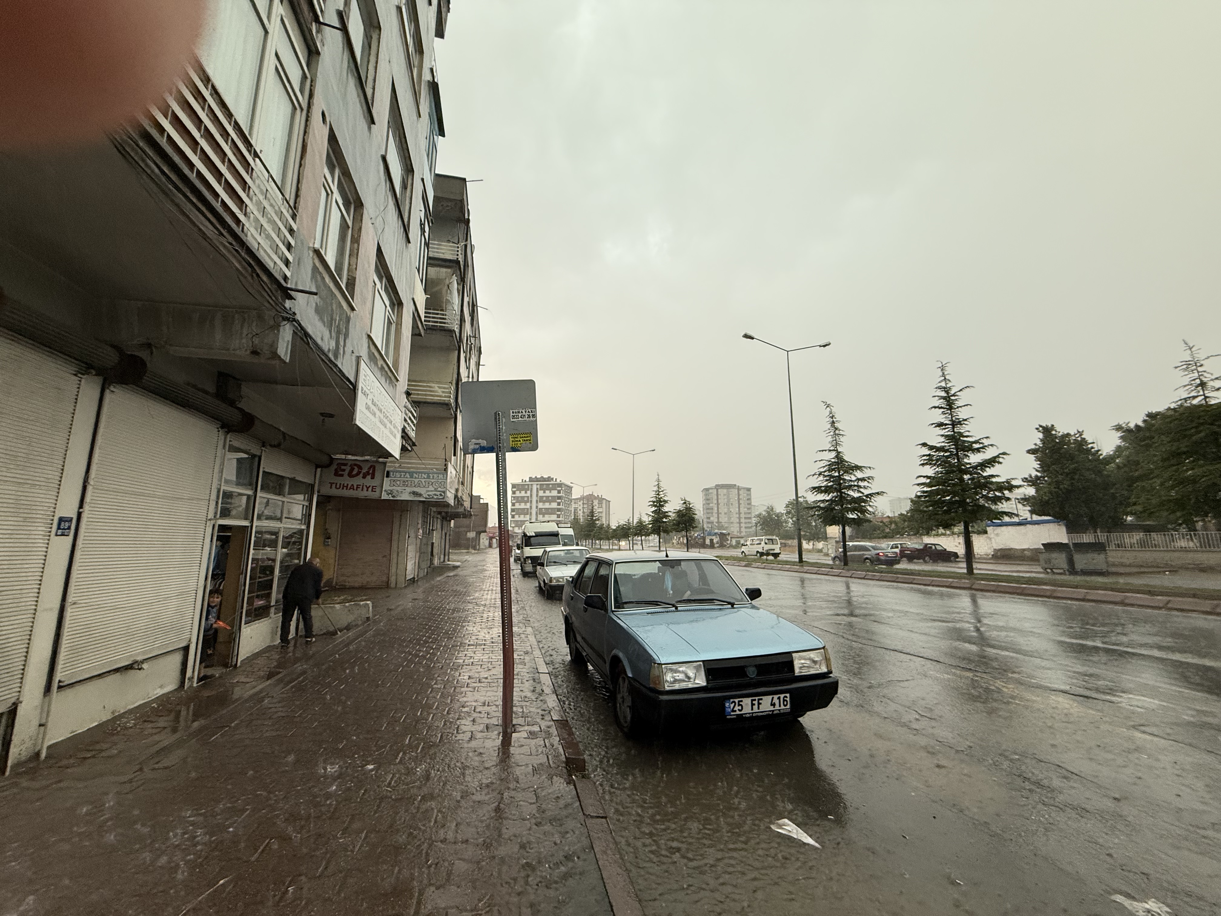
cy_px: 458
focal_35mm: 14
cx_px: 610
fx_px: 494
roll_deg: +0.1
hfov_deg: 102.1
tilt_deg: +8.7
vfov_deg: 85.7
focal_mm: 2.22
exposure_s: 1/100
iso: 160
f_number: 2.2
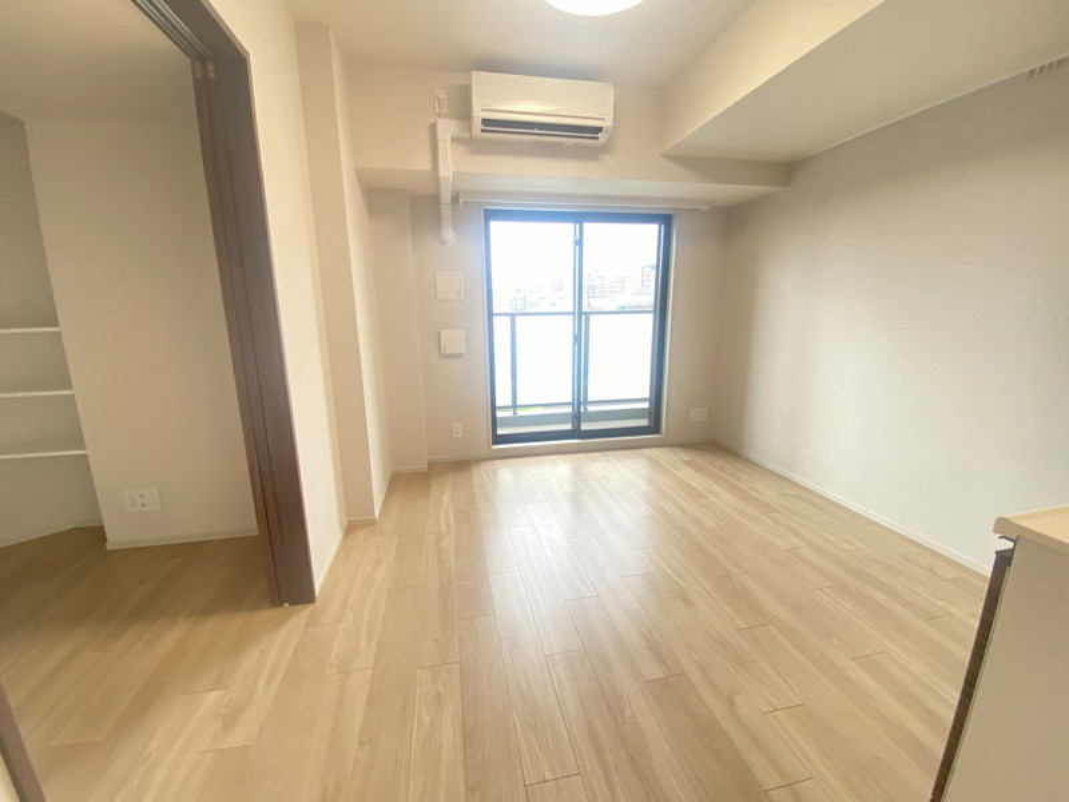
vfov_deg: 89.9
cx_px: 534
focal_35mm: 13
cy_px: 401
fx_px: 401
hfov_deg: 106.2
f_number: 2.4
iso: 125
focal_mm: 1.54
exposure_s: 1/50
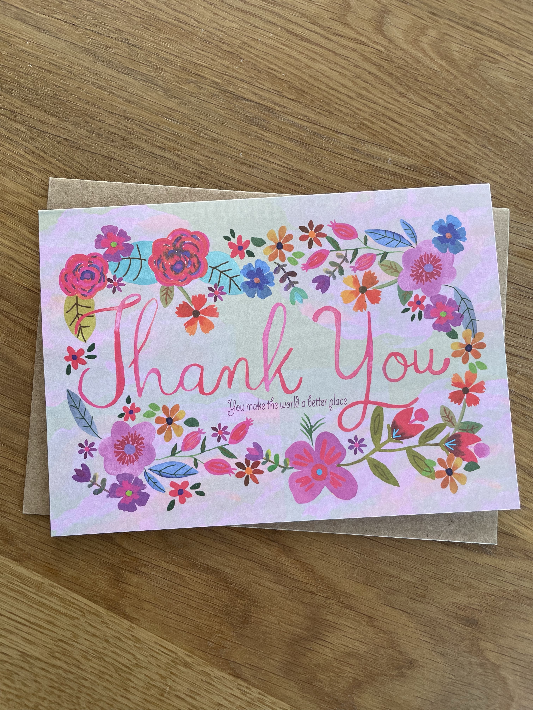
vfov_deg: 67.3
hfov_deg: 53.1
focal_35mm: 26
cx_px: 266
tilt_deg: -85.6
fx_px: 534
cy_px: 355
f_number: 1.6
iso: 64
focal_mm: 4.2
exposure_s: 1/121
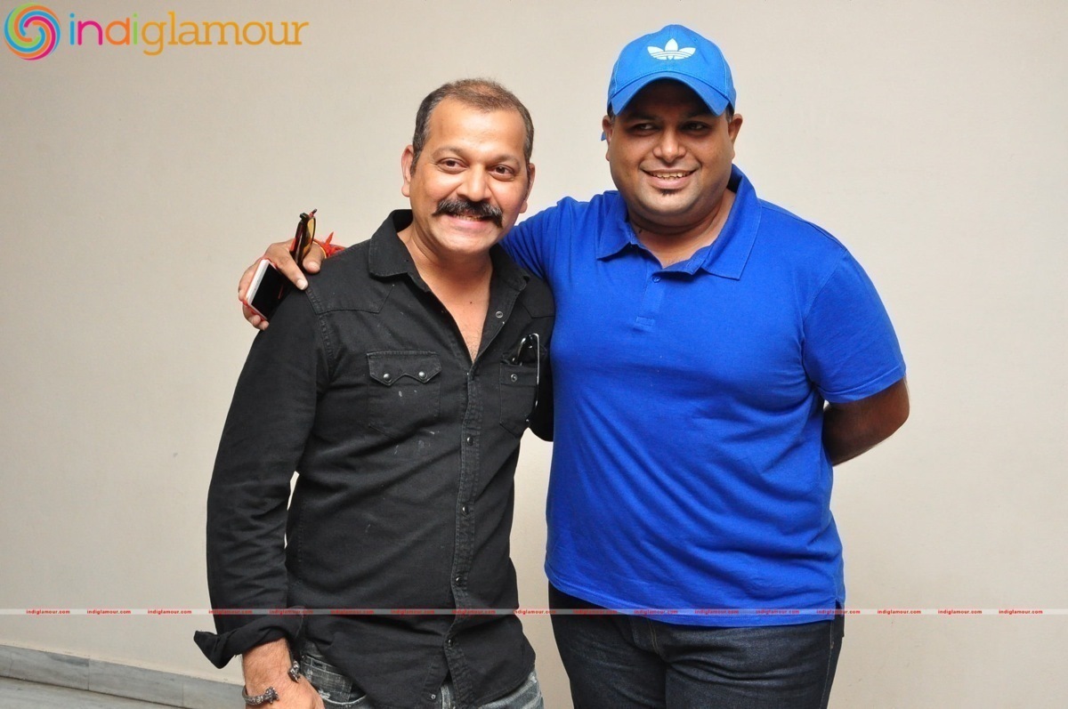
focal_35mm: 38
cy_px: 354
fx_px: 1111
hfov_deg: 51.3
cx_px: 534
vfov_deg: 35.4
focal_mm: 25
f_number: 9
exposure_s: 1/125
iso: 1600
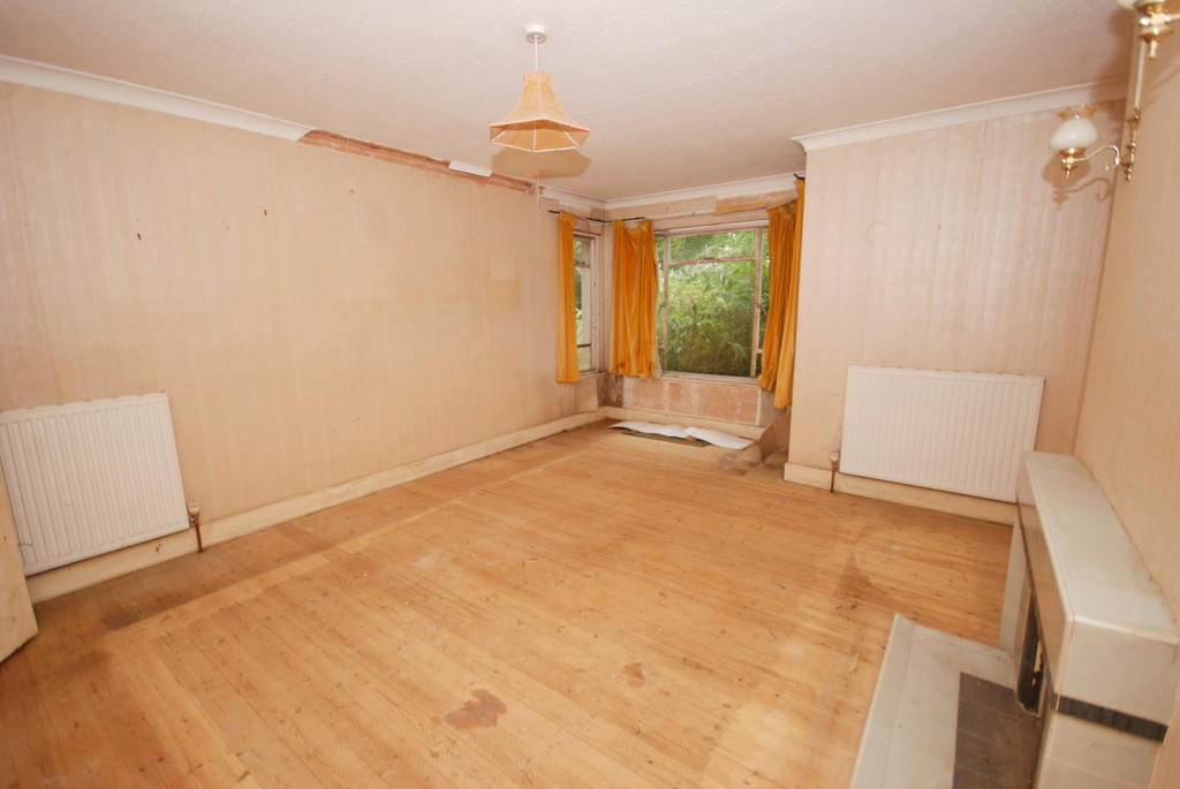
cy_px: 394
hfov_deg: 100.3
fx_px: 492
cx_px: 590
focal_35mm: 15
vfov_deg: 77.5
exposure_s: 1/60
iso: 160
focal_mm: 10
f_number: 4
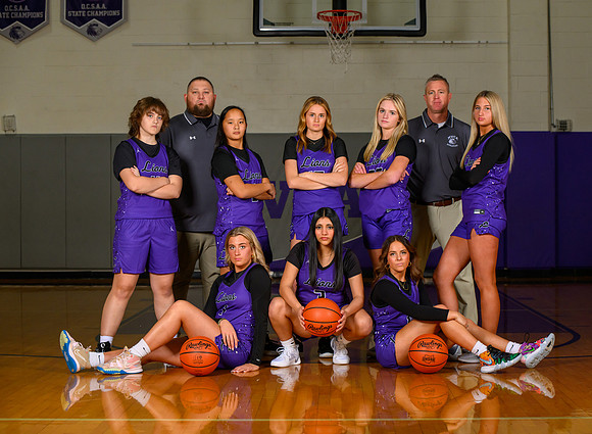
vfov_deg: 19.4
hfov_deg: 26.3
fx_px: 1266
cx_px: 326
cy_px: 217
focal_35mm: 75
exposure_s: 1/400
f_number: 5
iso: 1000
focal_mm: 70
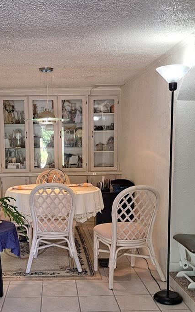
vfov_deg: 43.9
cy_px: 199
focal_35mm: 45
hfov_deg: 28.4
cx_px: 66
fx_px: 382
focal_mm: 5.23
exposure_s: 1/60
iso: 200
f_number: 1.8
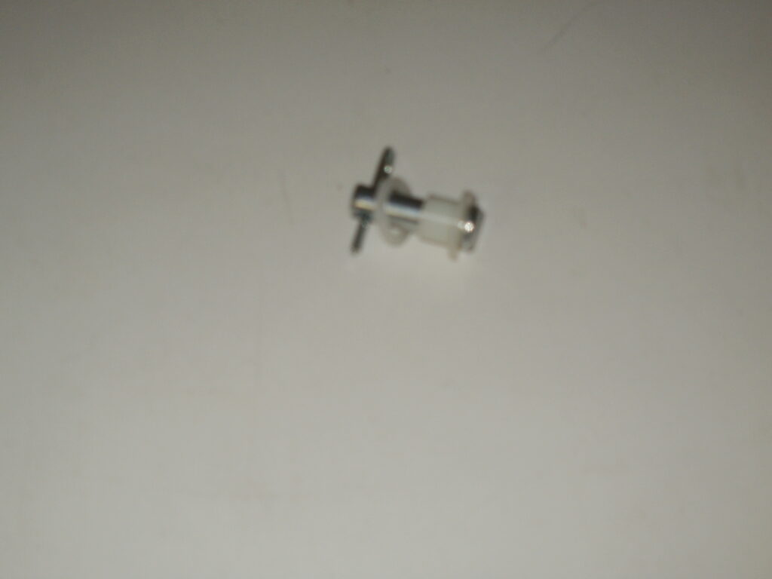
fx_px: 1160
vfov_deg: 28.0
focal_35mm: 52
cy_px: 290
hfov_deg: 36.8
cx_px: 386
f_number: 4.4
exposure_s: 1/40
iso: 125
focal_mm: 9.1
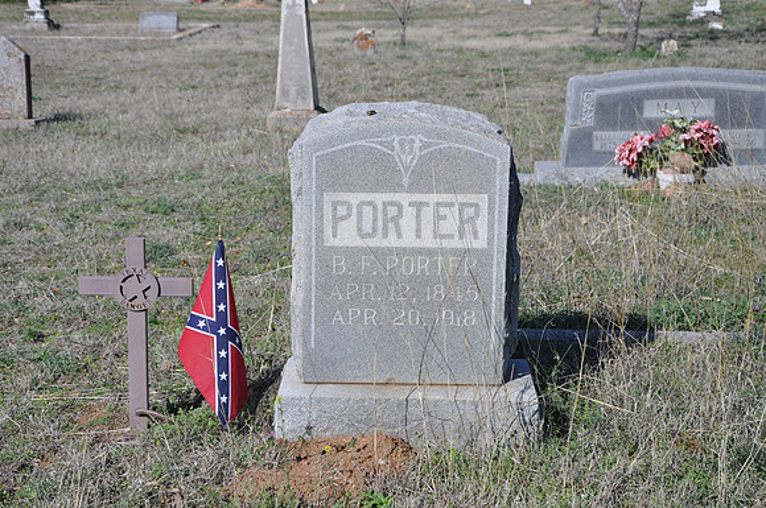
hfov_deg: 28.1
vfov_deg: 18.9
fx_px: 1530
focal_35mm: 72
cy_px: 254
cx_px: 383
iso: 200
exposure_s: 1/250
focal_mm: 48
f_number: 8
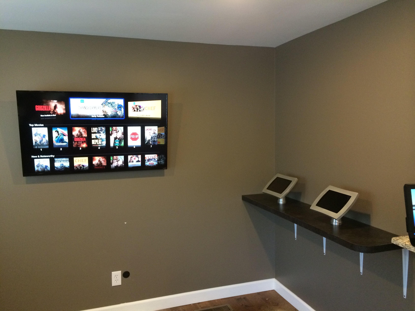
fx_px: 360
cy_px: 156
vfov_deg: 46.8
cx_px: 208
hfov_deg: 60.0
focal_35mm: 30
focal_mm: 4.12
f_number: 2.2
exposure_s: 1/30
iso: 250
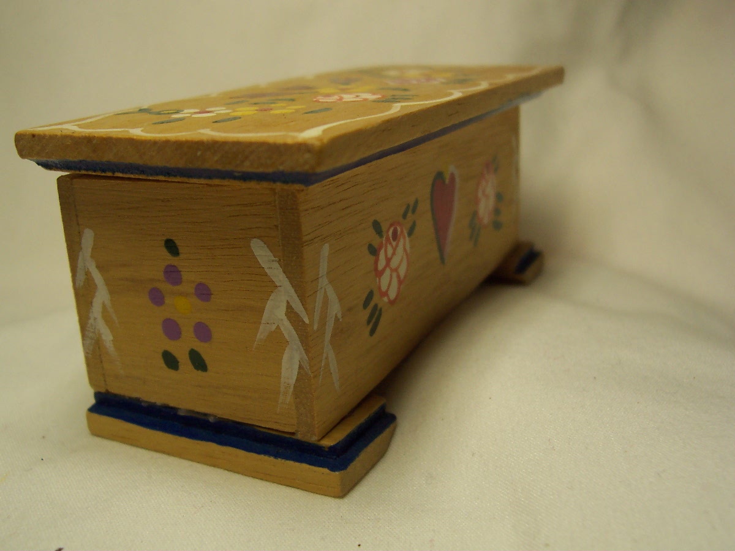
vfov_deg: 38.7
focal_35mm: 37
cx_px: 368
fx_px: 786
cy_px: 276
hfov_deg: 50.1
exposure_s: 1/125
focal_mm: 5.6
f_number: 2.8
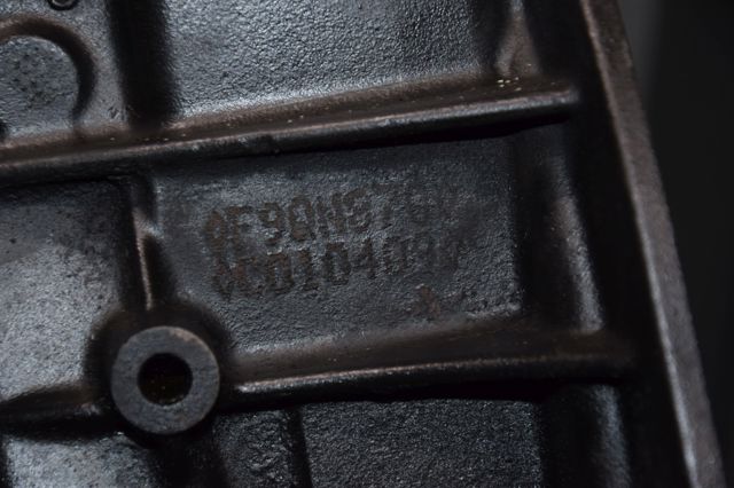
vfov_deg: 8.7
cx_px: 367
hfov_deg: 13.0
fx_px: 3209
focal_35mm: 158
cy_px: 244
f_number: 5.6
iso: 800
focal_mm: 105
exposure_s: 1/60
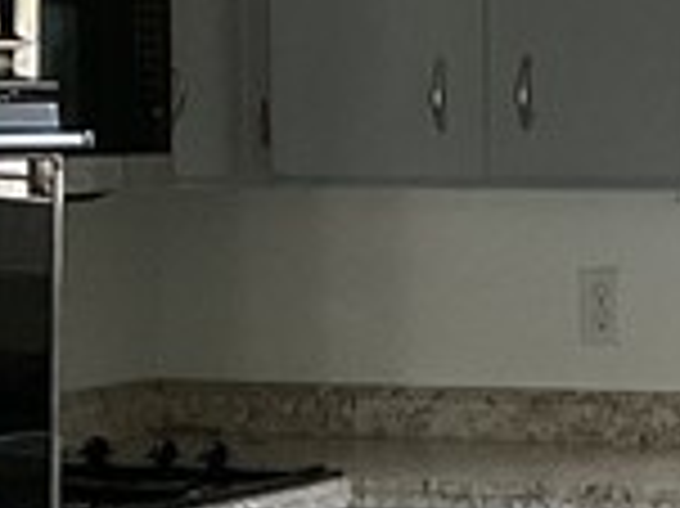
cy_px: 319
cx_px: 995
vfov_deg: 7.5
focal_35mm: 197
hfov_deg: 9.8
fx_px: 3867
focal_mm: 3
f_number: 1.8
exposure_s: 1/60
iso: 125
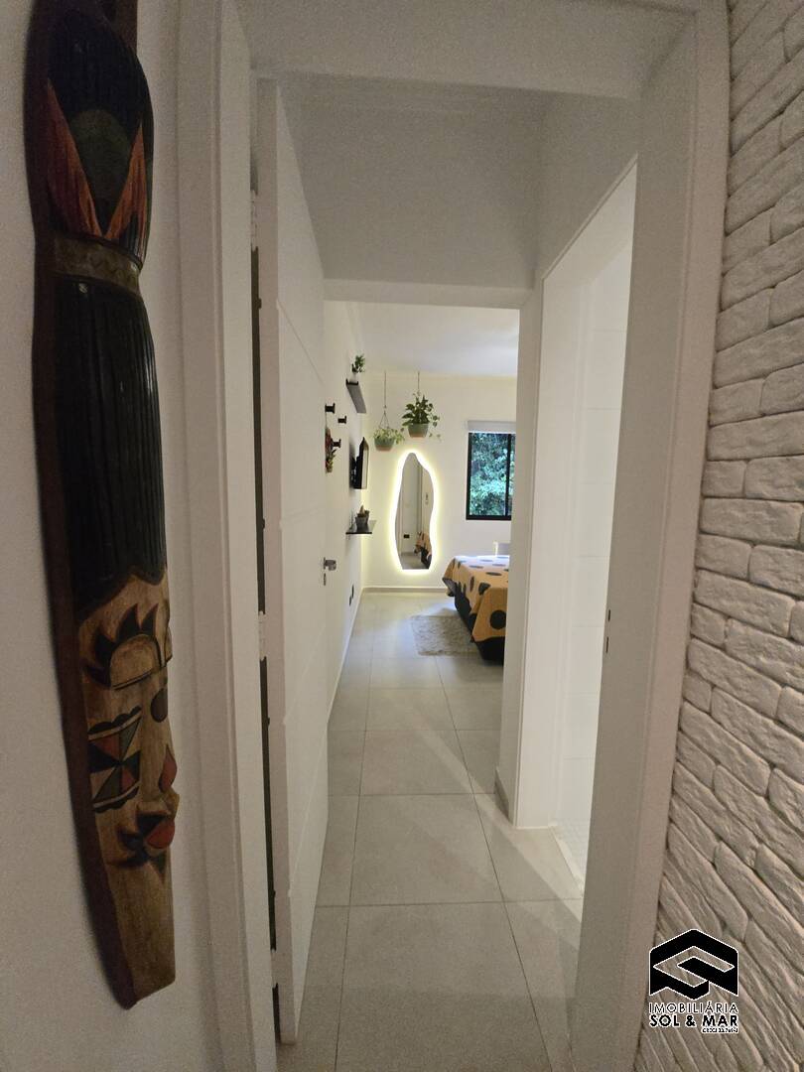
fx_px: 403
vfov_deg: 106.2
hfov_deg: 89.9
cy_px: 536
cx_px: 402
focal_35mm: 13
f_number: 2.2
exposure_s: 1/60
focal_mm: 1.7
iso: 250
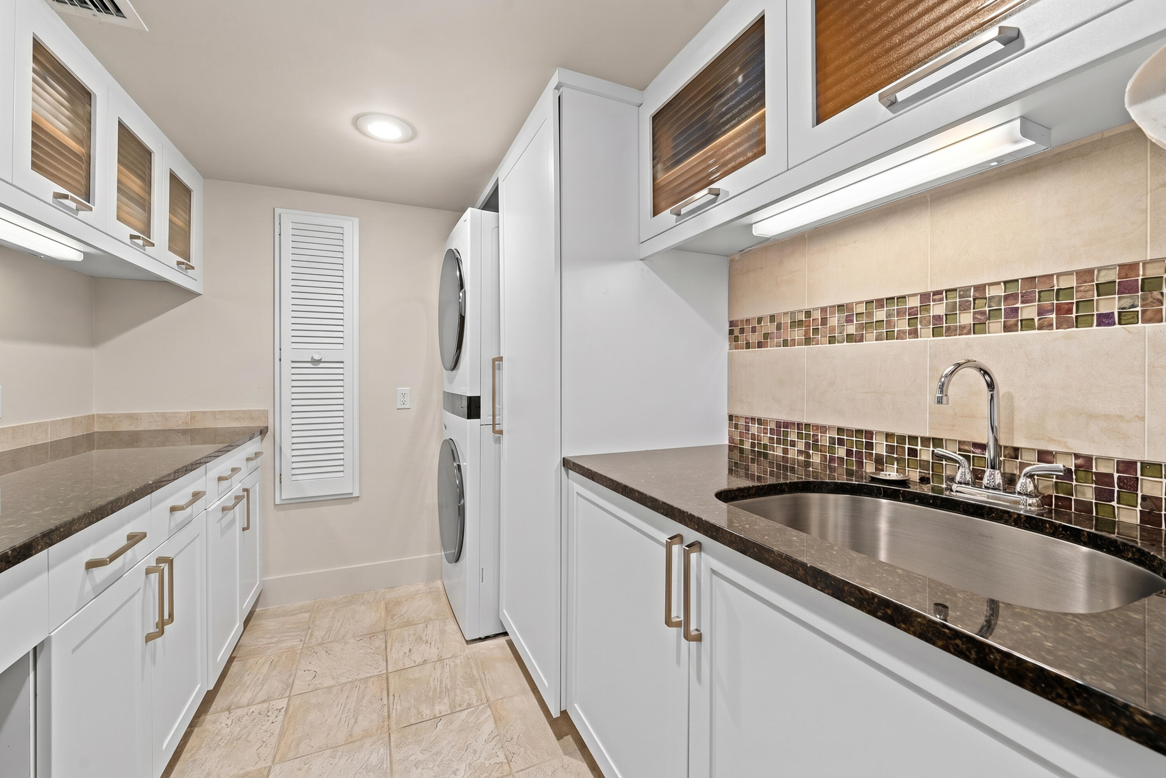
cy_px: 389
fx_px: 453
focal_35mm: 14
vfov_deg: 81.2
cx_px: 583
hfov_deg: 104.3
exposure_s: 1/2.5
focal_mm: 14
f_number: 8
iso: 320
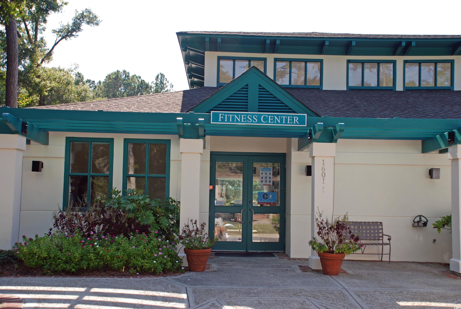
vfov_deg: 29.0
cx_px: 230
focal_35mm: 46
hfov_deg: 42.3
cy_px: 154
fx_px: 596
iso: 100
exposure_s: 1/200
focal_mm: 31
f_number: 5.6
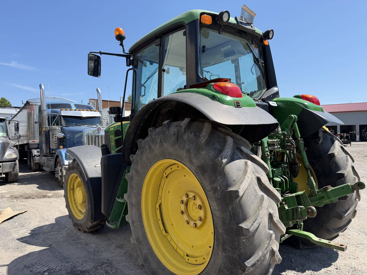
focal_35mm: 24
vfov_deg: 56.8
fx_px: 254
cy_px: 138
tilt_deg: +0.6
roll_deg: +1.3
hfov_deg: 71.6
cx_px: 184
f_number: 1.78
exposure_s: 1/2801
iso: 80
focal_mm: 6.76
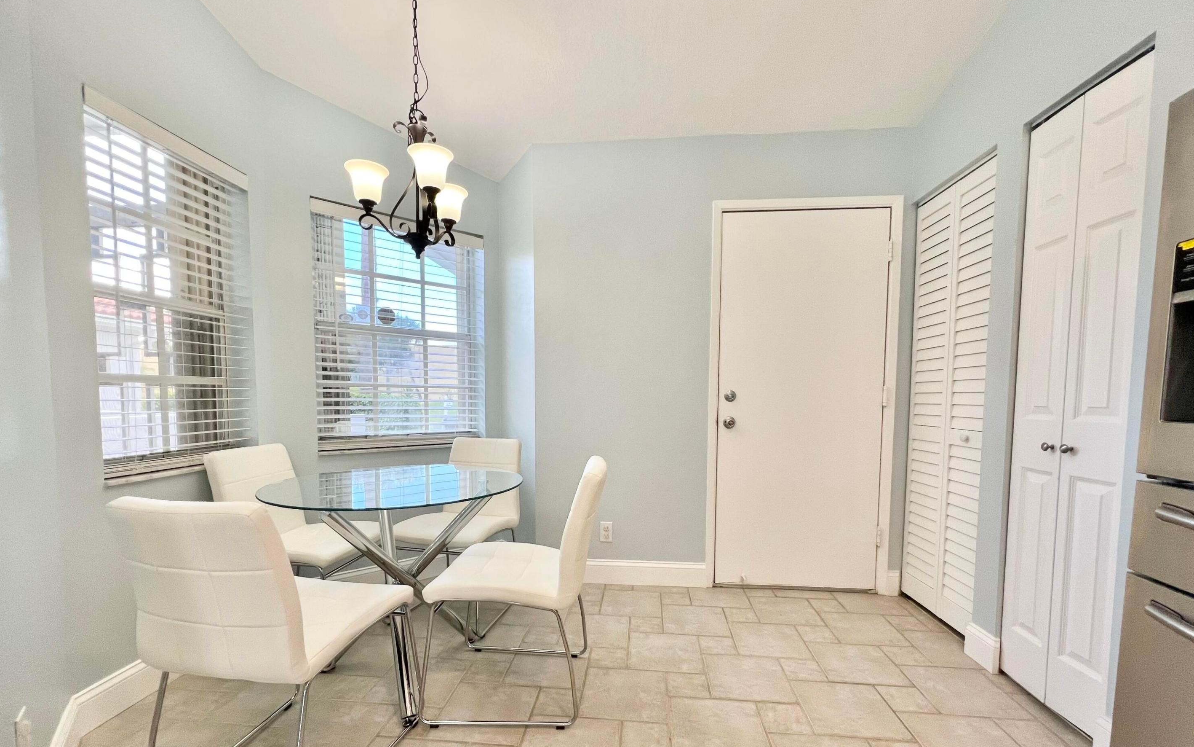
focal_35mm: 14
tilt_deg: -4.9
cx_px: 599
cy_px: 429
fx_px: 456
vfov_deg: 78.1
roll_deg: -0.3
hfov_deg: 105.3
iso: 100
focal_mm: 1.57
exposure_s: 1/120
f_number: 1.8
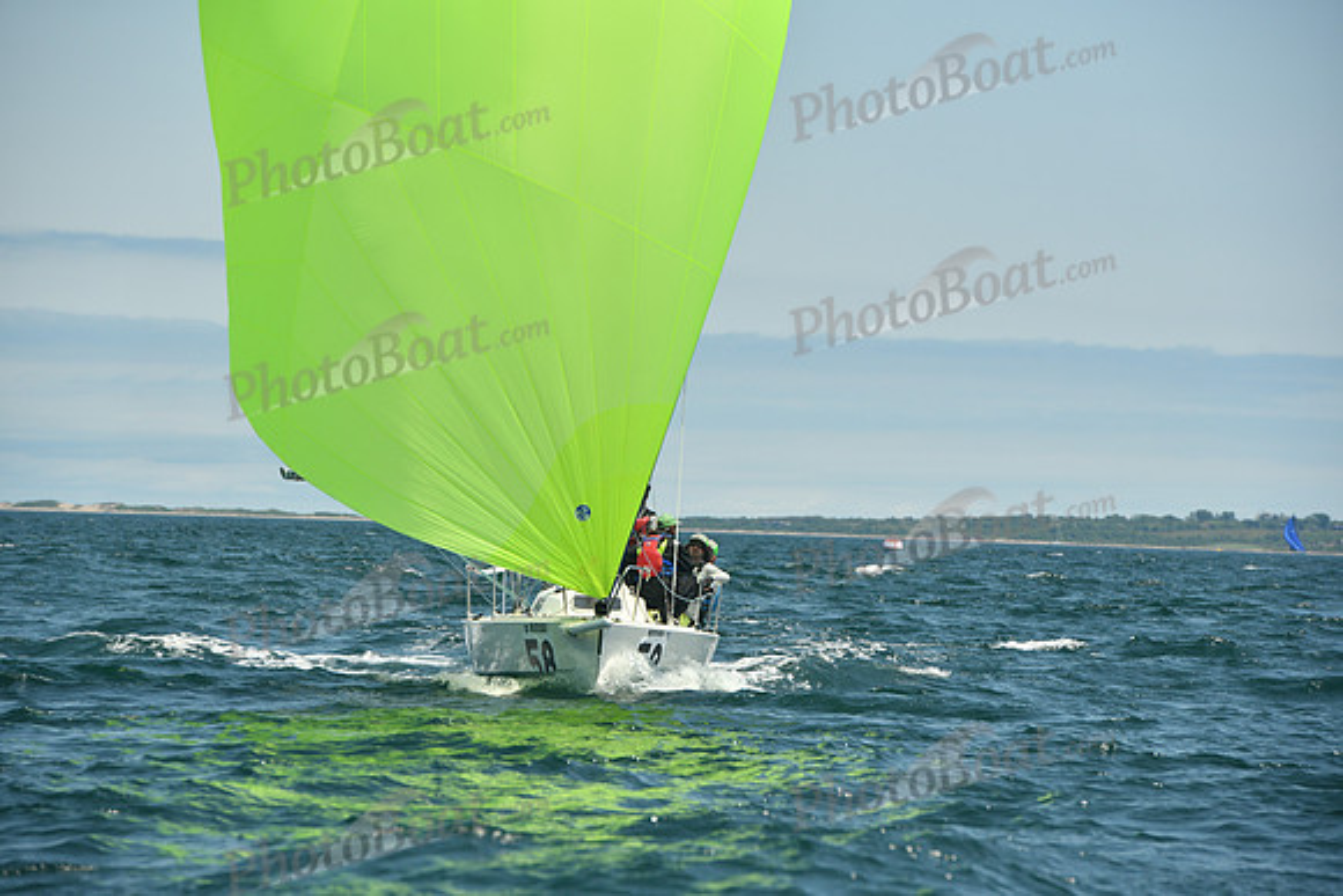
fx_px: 7463
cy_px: 448
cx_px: 672
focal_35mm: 200
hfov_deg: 10.3
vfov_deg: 6.9
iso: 320
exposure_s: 1/640
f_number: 8
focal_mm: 200
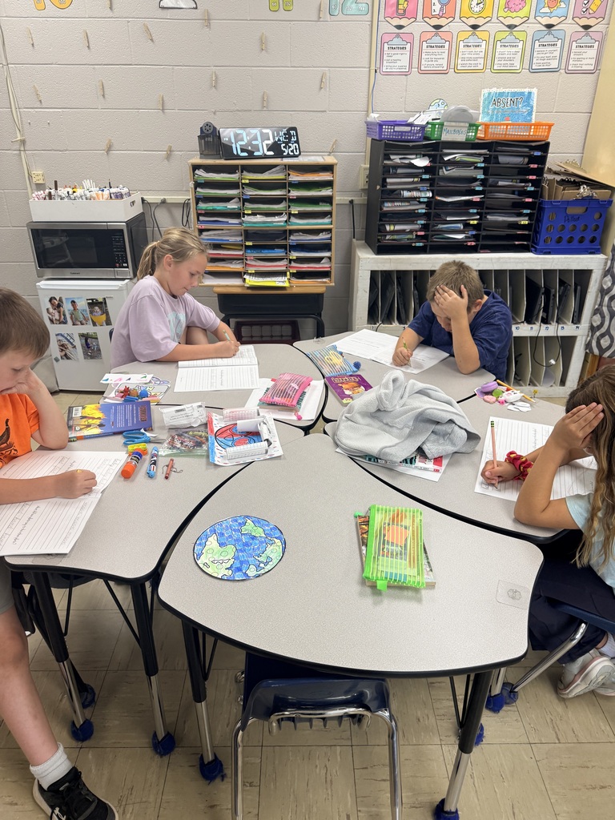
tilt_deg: -26.7
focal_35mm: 24
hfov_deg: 56.8
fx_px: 569
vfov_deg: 71.6
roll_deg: -2.4
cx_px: 308
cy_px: 410
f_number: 1.78
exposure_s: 1/120
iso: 125
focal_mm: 6.76
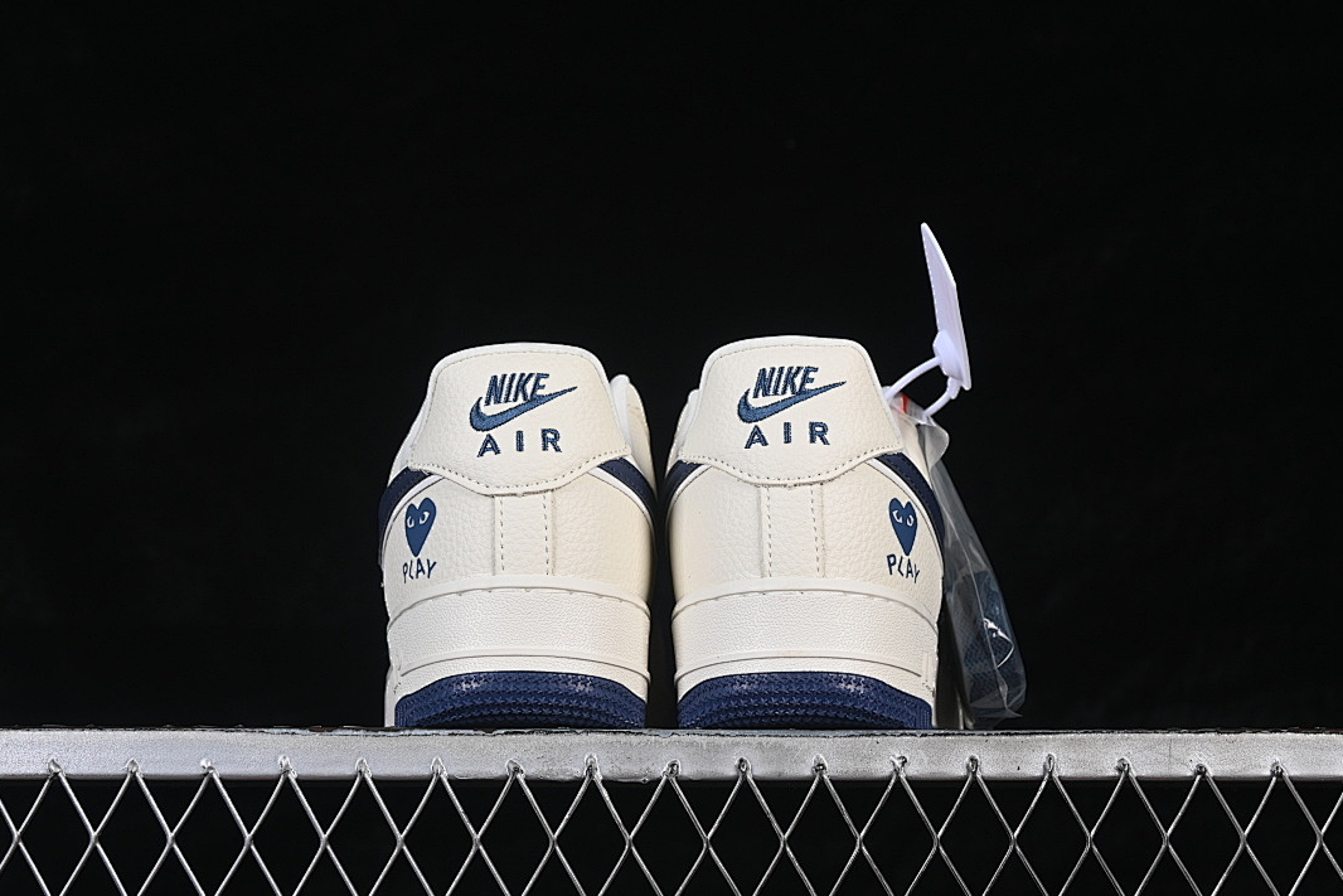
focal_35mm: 76
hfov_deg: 26.6
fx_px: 2835
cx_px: 677
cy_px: 449
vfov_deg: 18.0
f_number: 8
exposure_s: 1/80
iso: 160
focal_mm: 50
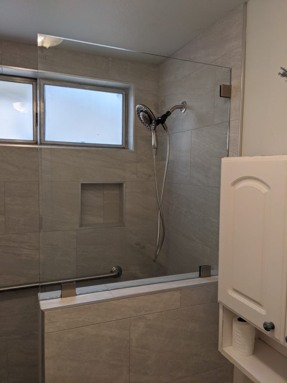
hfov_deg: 51.4
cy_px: 192
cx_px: 144
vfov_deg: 65.3
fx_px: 298
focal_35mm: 27
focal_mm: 4.38
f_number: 1.73
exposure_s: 1/120
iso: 108
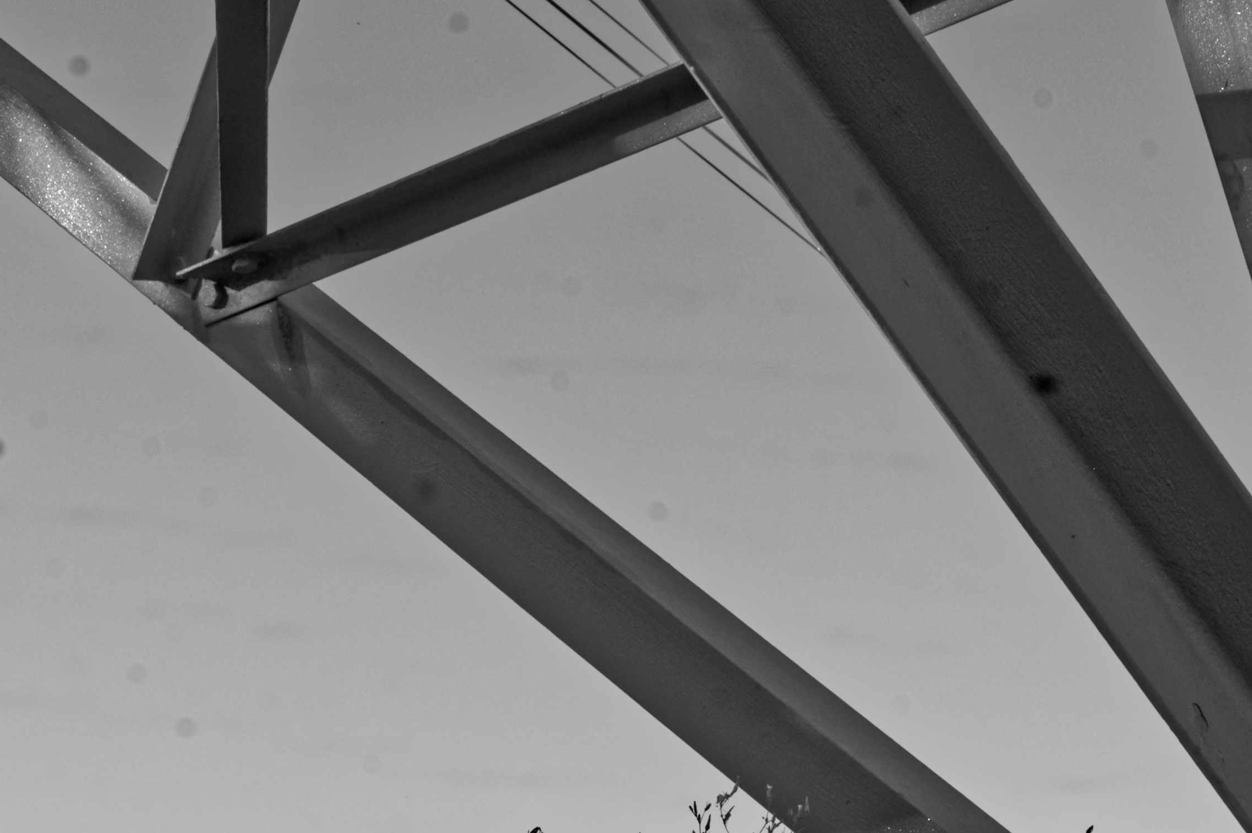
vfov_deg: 12.9
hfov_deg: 18.7
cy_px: 739
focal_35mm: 105
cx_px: -153
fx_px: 3649
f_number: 13
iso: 100
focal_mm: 40
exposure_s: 1/100
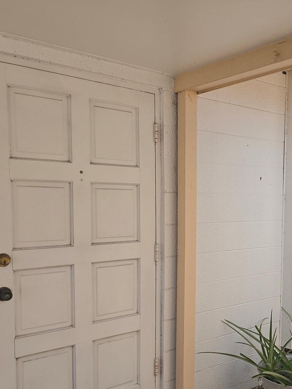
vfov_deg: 48.7
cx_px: 239
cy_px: 233
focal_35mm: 38
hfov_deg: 36.3
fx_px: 427
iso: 12
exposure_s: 1/392
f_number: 1.7
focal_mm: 6.3
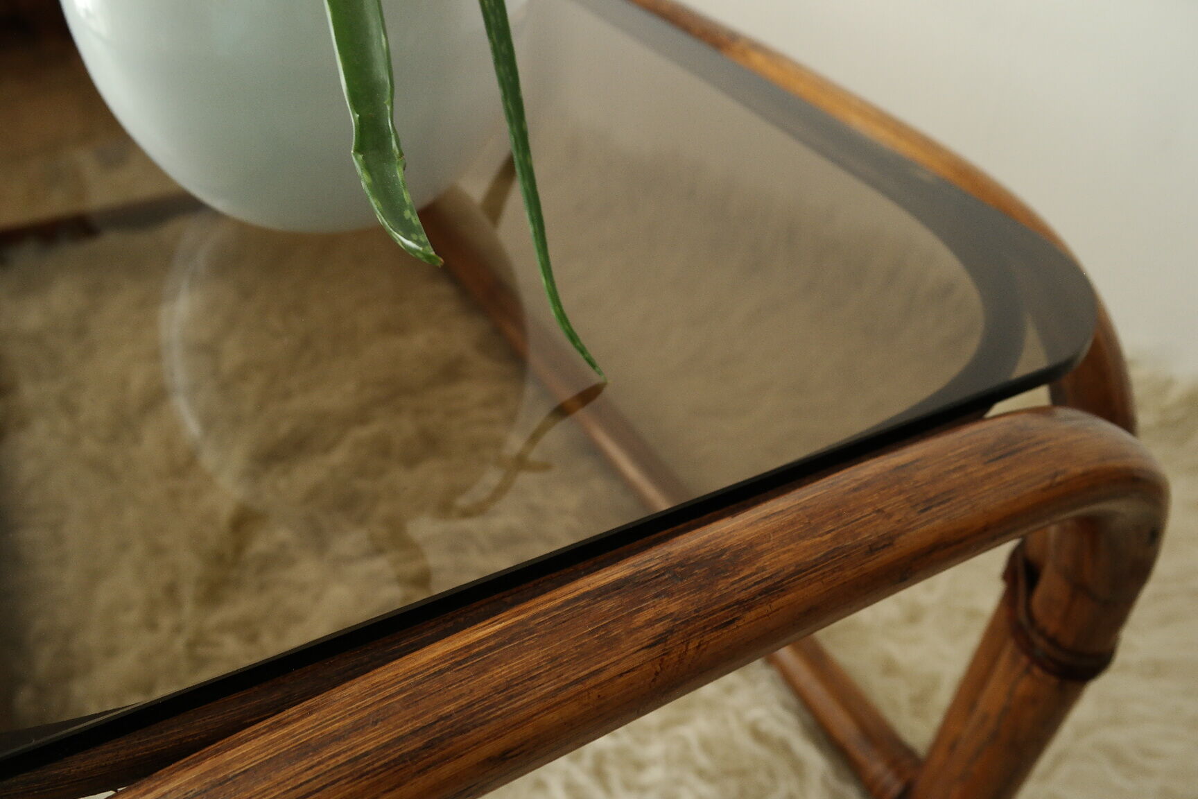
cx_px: 599
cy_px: 400
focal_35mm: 30
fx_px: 998
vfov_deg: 43.6
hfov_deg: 61.9
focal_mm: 20
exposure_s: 1/25
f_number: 5.6
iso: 800
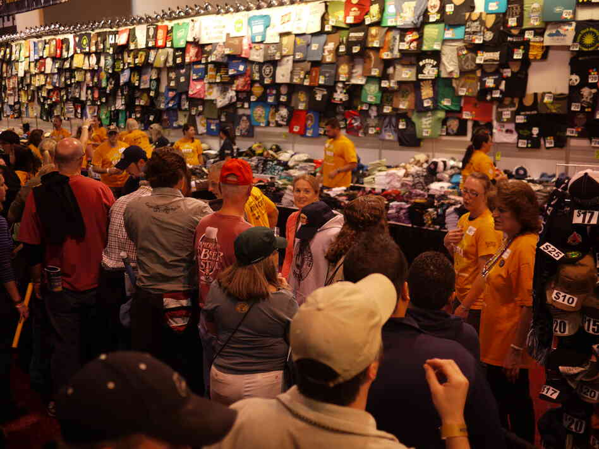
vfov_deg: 36.0
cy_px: 224
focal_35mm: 40
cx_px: 300
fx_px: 692
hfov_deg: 46.8
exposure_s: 1/100
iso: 100
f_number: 1.7
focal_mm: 20
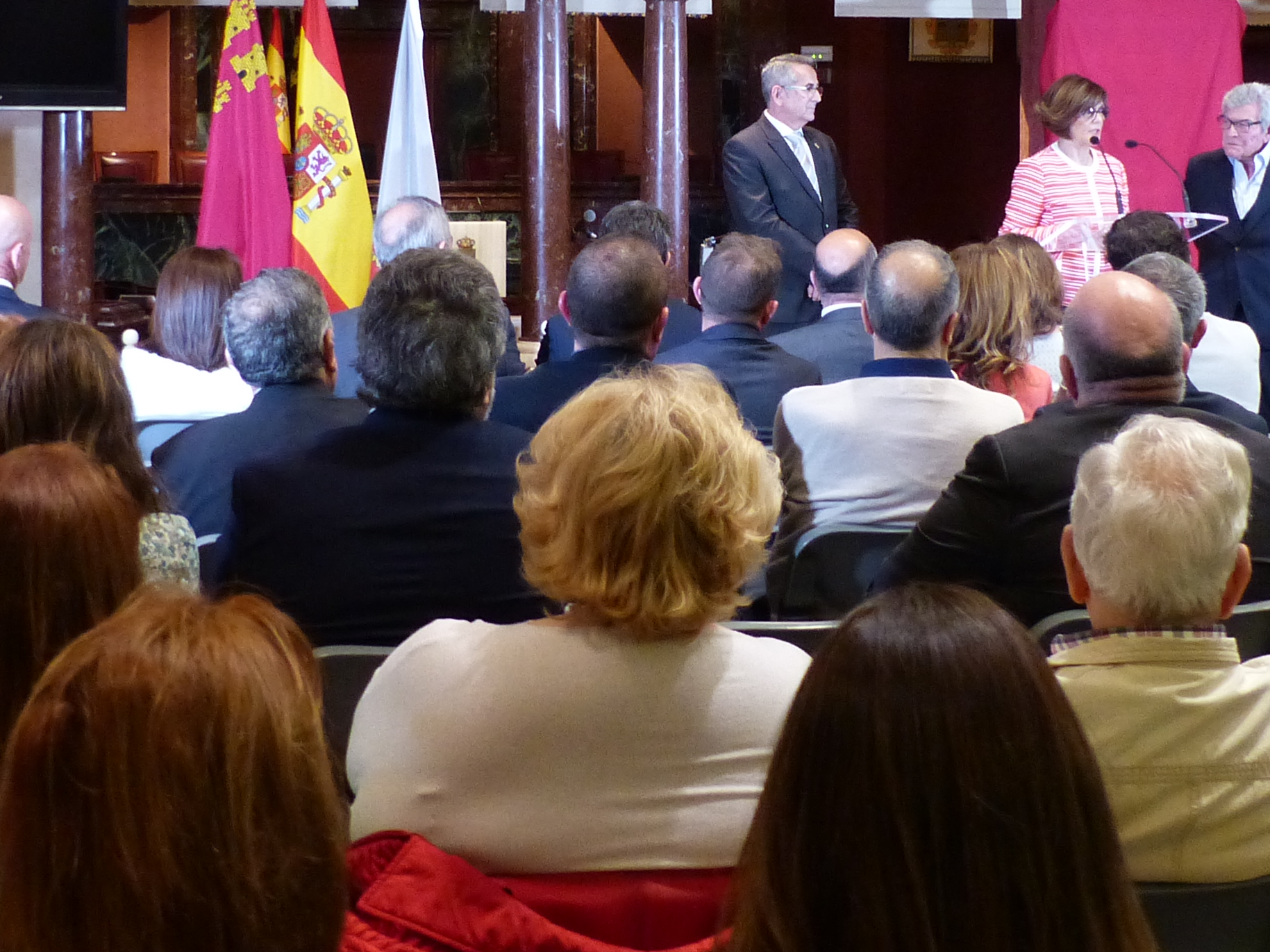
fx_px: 2568
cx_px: 694
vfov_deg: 20.7
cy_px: 172
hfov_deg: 27.8
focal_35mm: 70
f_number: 2.8
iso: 400
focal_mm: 5.7
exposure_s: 1/13
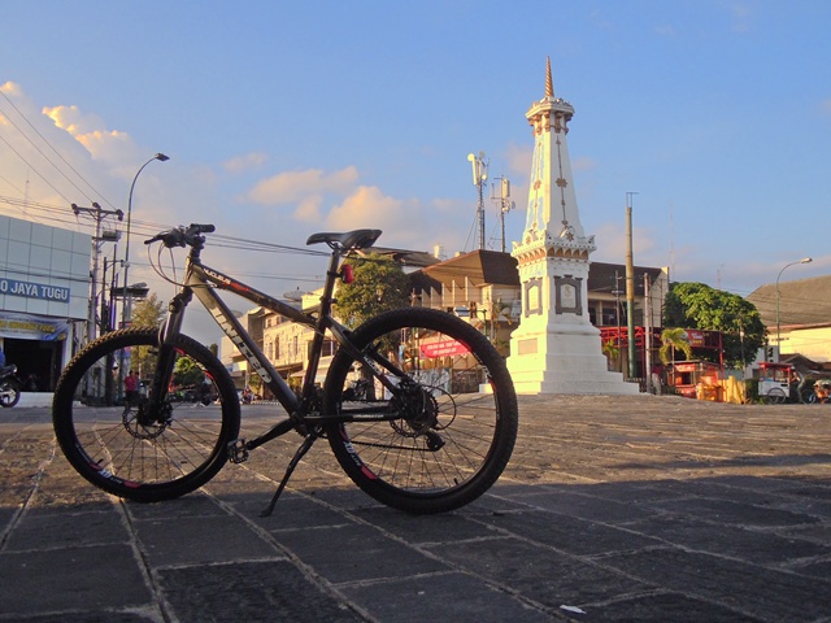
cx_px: 416
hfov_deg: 60.0
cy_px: 312
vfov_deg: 46.8
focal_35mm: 30
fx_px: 720
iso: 200
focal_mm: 5.4
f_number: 7
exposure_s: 1/250
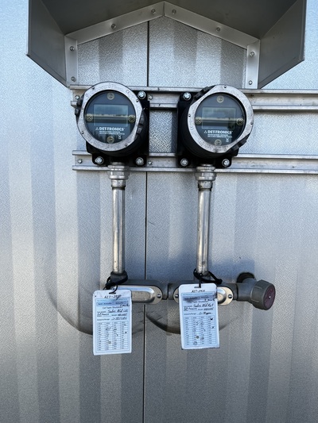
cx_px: 159
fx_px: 318
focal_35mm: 26
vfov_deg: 67.3
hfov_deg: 53.1
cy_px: 212
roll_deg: -0.5
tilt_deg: -7.2
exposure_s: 1/1140
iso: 50
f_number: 1.6
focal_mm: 5.1
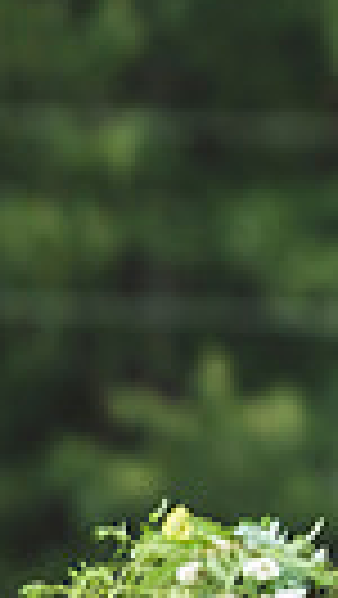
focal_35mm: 942
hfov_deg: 1.3
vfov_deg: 2.3
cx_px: 1190
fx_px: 14981
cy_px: 160
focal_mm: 200
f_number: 2.8
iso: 200
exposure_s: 1/500
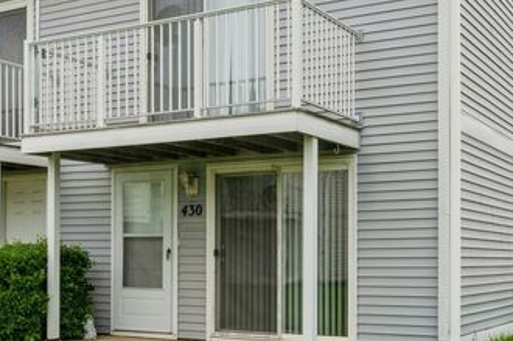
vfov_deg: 28.2
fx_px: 669
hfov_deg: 41.9
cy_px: 89
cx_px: 227
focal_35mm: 47
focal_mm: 31
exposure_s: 1/400
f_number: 8
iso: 200
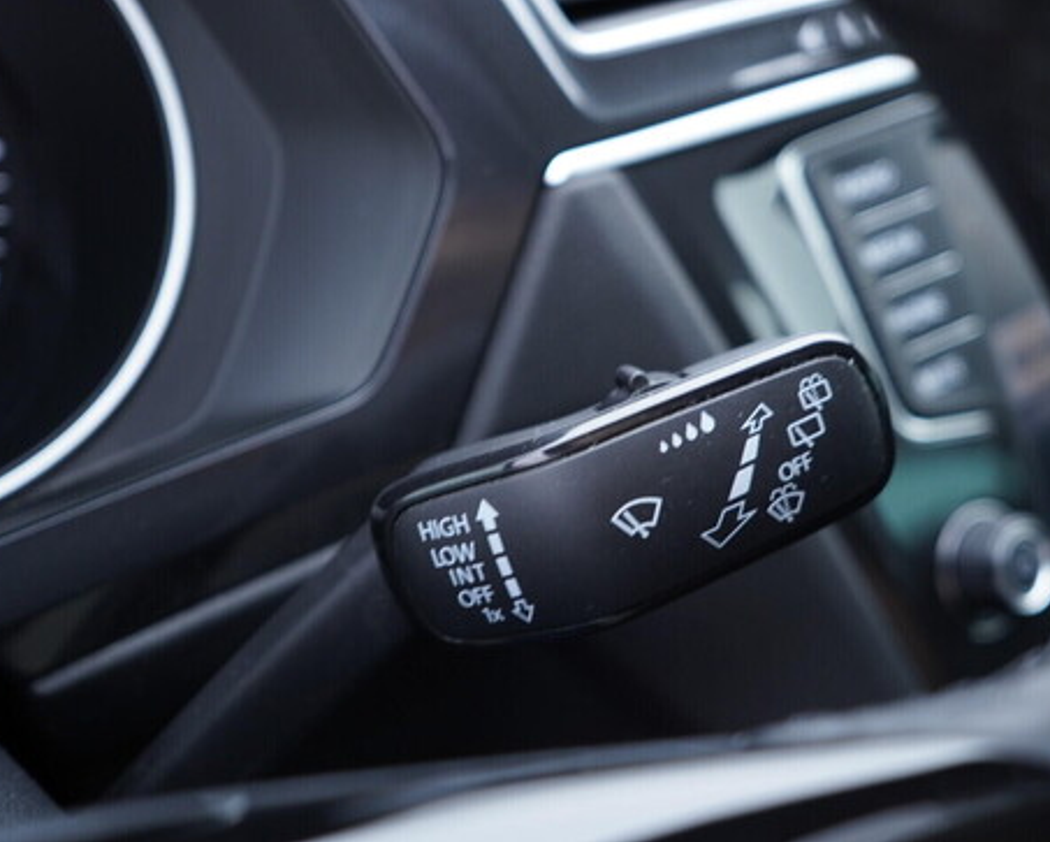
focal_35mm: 41
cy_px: 419
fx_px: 1275
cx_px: 603
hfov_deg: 44.6
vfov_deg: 36.5
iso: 400
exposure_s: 1/40
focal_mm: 24
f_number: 2.8
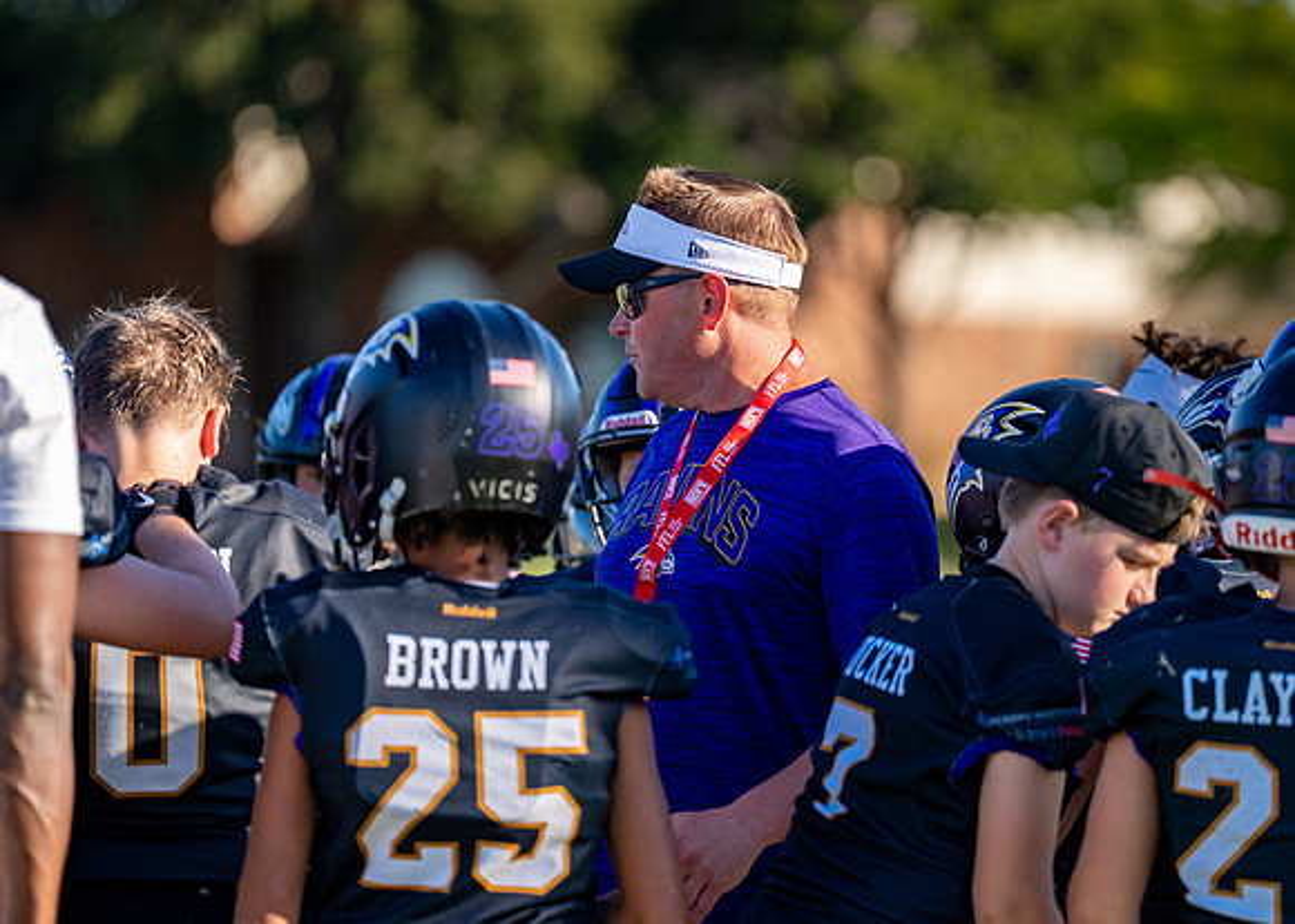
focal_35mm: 266
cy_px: 397
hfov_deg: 7.6
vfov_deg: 5.4
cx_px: 673
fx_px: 9767
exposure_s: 1/4000
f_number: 2.8
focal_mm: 200
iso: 160
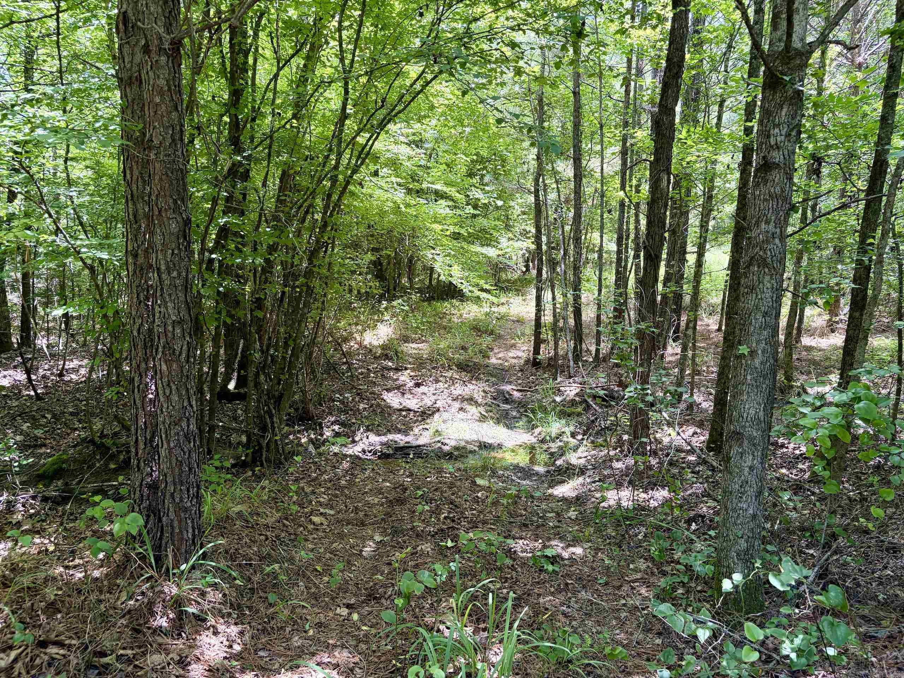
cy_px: 339
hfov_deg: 67.3
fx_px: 679
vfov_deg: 53.1
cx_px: 452
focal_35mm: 26
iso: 100
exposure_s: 1/155
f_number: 1.6
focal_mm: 5.96
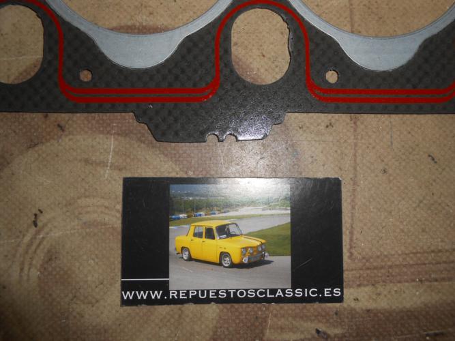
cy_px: 170
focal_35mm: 26
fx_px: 342
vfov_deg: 53.0
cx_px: 228
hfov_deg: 67.3
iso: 80
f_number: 11.5
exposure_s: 1/25
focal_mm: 4.6
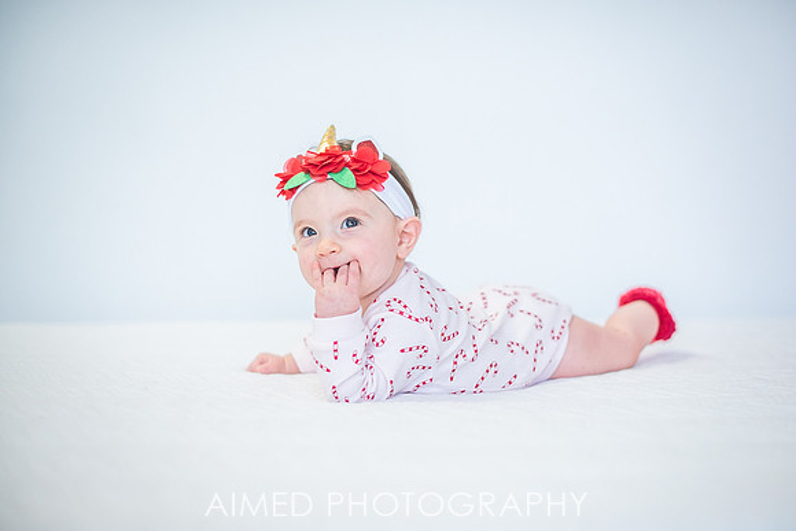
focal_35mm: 54
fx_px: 1184
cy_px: 284
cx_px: 426
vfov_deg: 25.3
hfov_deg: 37.2
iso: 500
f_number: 2
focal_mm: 50
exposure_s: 1/250
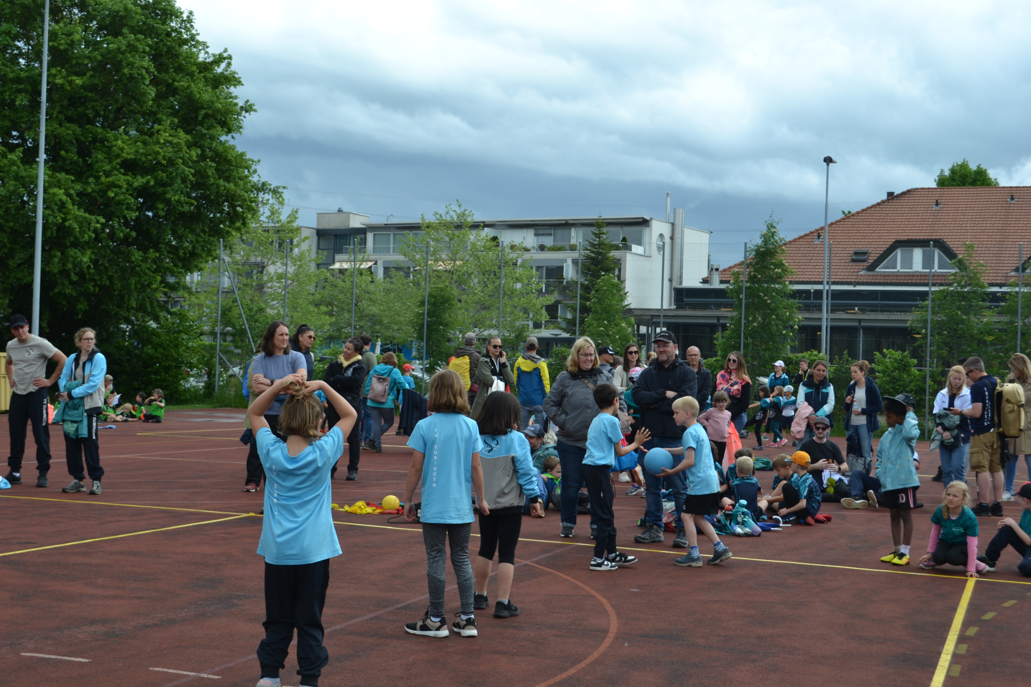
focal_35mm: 48
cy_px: 344
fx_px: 1374
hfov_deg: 41.1
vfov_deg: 28.1
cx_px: 516
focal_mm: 32
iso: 100
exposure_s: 1/200
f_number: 7.1
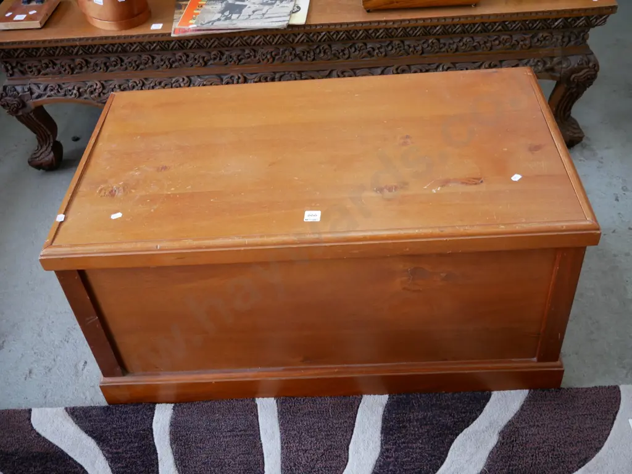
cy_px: 237
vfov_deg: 36.0
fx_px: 730
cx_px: 316
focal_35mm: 40
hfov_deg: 46.8
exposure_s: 1/60
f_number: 4.1
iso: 1000
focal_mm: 20
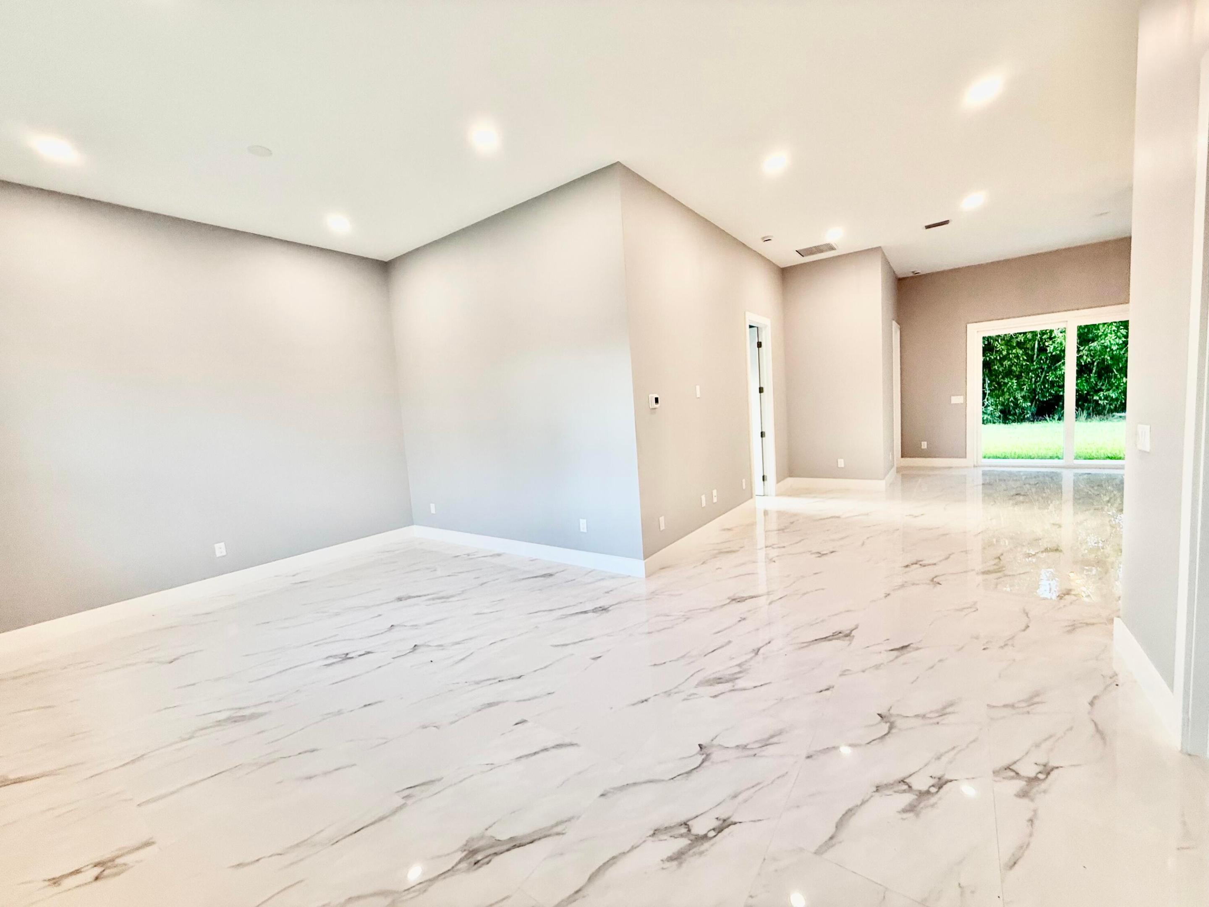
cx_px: 604
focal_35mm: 14
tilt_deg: -4.6
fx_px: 489
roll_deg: +3.9
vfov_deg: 85.7
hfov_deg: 102.1
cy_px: 454
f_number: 2.2
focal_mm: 2.22
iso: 160
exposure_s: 1/120
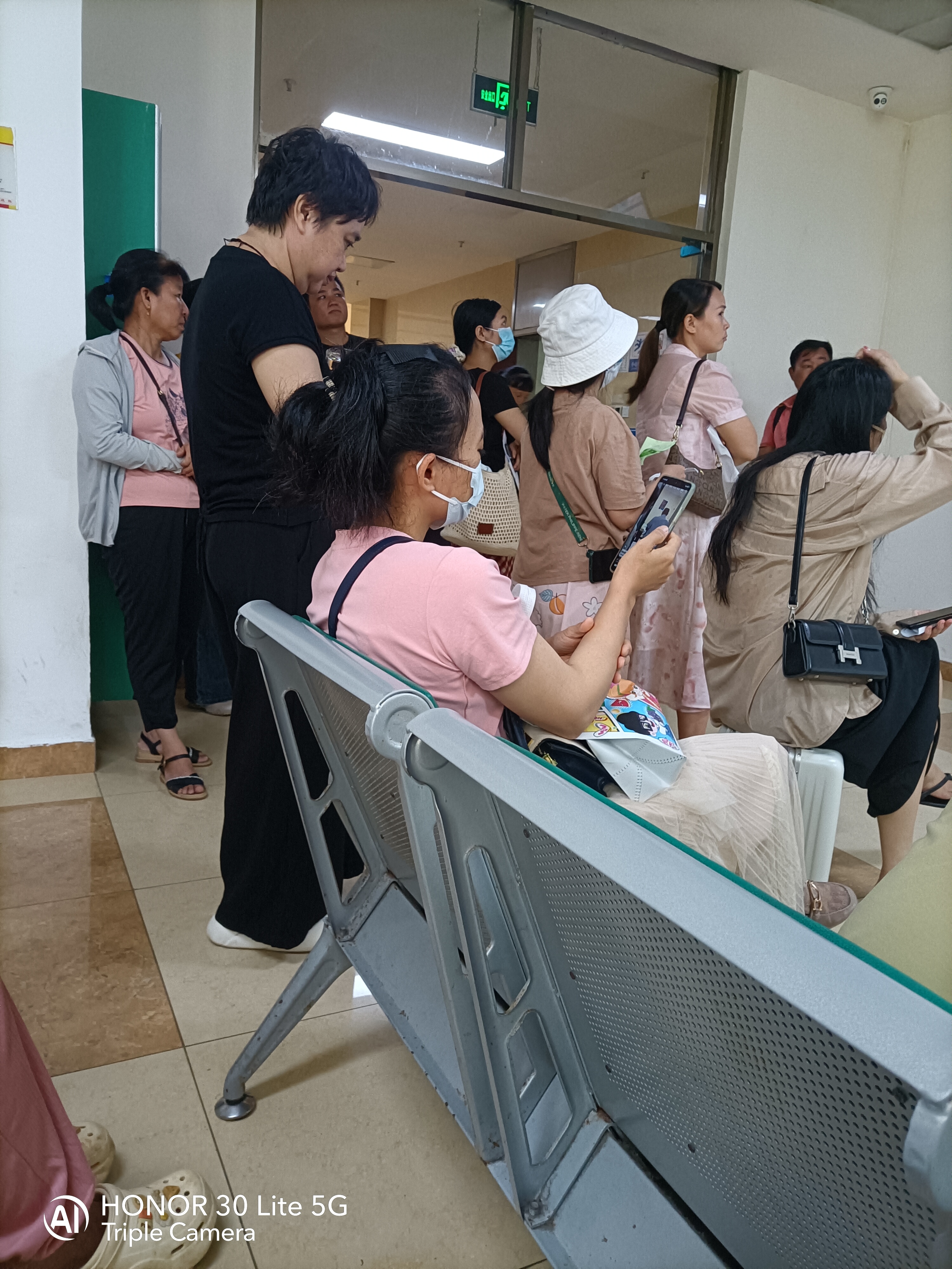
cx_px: 476
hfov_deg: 53.1
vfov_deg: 67.3
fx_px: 953
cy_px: 634
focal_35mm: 26
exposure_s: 1/33.3
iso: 1123
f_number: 1.8
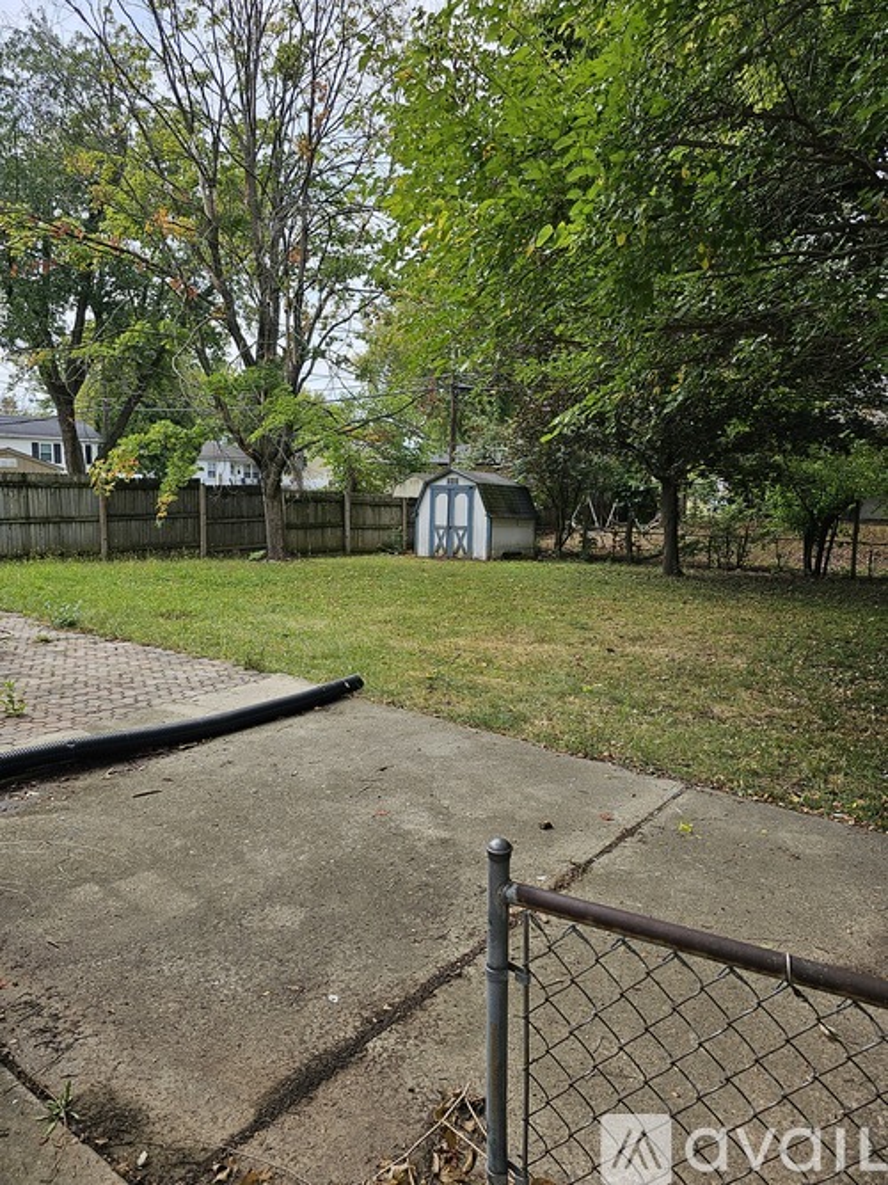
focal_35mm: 23
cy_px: 592
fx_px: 787
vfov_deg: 73.9
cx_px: 444
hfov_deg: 58.9
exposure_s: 1/392
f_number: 1.7
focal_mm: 6.3
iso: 10
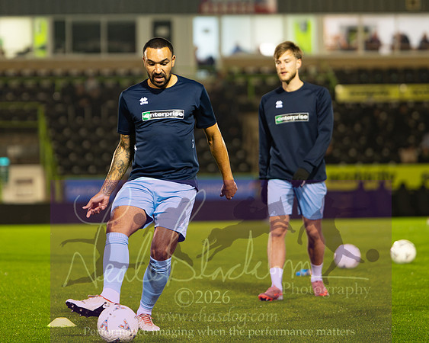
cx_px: 185
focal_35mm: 206
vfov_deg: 7.5
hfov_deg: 9.4
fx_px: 2615
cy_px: 96
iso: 1800
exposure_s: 1/1600
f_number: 1.4
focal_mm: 85
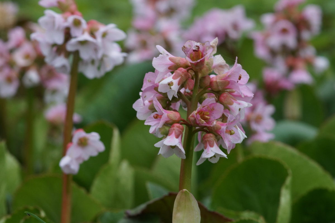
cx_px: 168
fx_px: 1396
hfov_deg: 13.7
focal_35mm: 150
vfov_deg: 9.1
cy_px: 112
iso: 500
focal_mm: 100
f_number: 8
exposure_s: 1/160
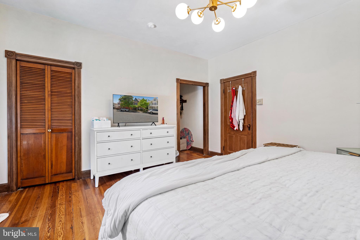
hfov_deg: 96.7
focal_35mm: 16
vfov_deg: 73.7
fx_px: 160
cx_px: 180
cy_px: 120
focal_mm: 16
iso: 1250
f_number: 8
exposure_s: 1/2.5
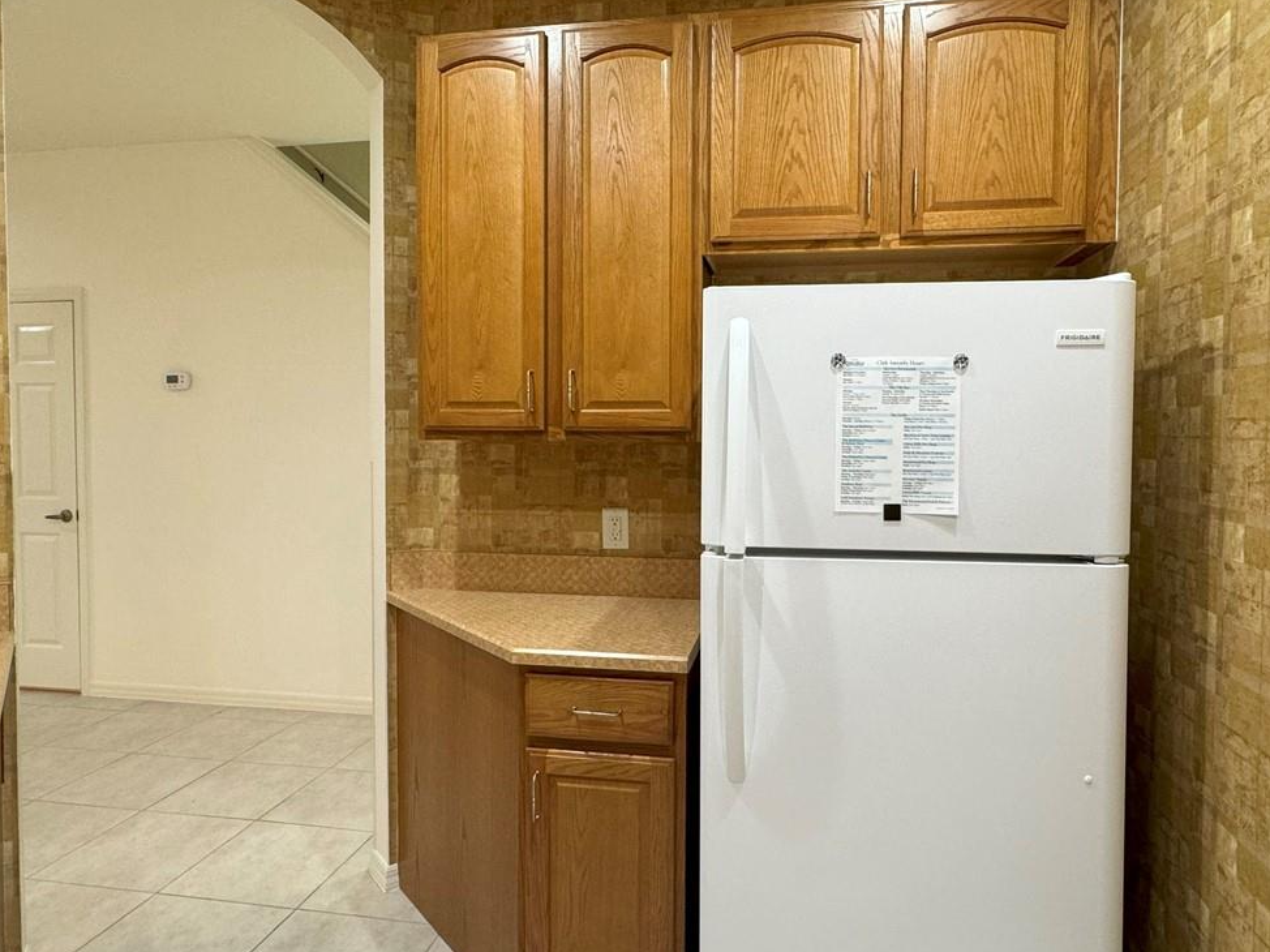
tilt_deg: -1.9
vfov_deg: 58.8
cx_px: 660
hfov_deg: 73.9
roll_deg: -0.5
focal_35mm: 23
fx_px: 844
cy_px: 454
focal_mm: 2.22
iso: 200
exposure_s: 1/60
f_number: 2.2
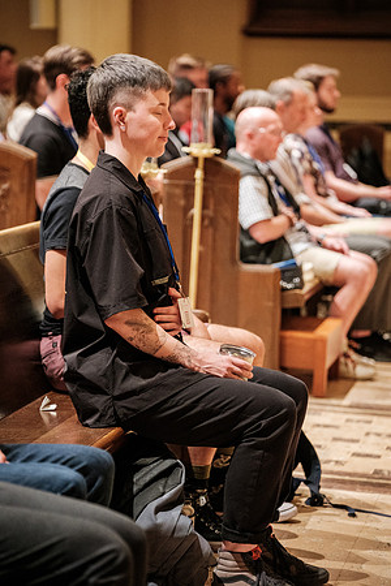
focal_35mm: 142
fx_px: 2313
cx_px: 196
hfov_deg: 9.7
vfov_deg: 14.4
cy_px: 293
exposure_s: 1/30
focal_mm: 94.5
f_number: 2.8
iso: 3200
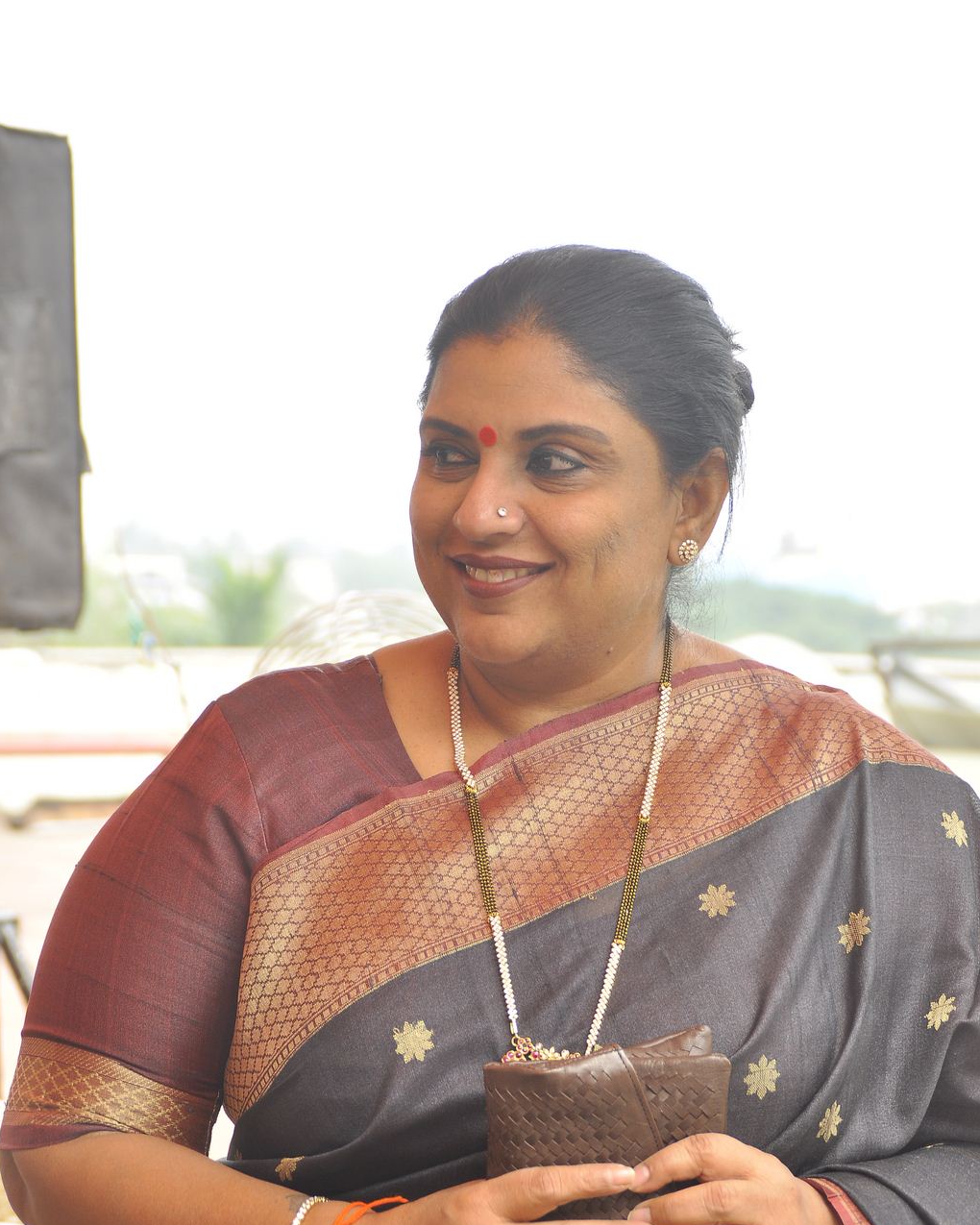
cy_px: 685
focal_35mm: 128
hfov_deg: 12.1
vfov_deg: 15.1
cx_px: 489
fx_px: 4625
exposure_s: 1/125
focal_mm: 75
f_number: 8
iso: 250
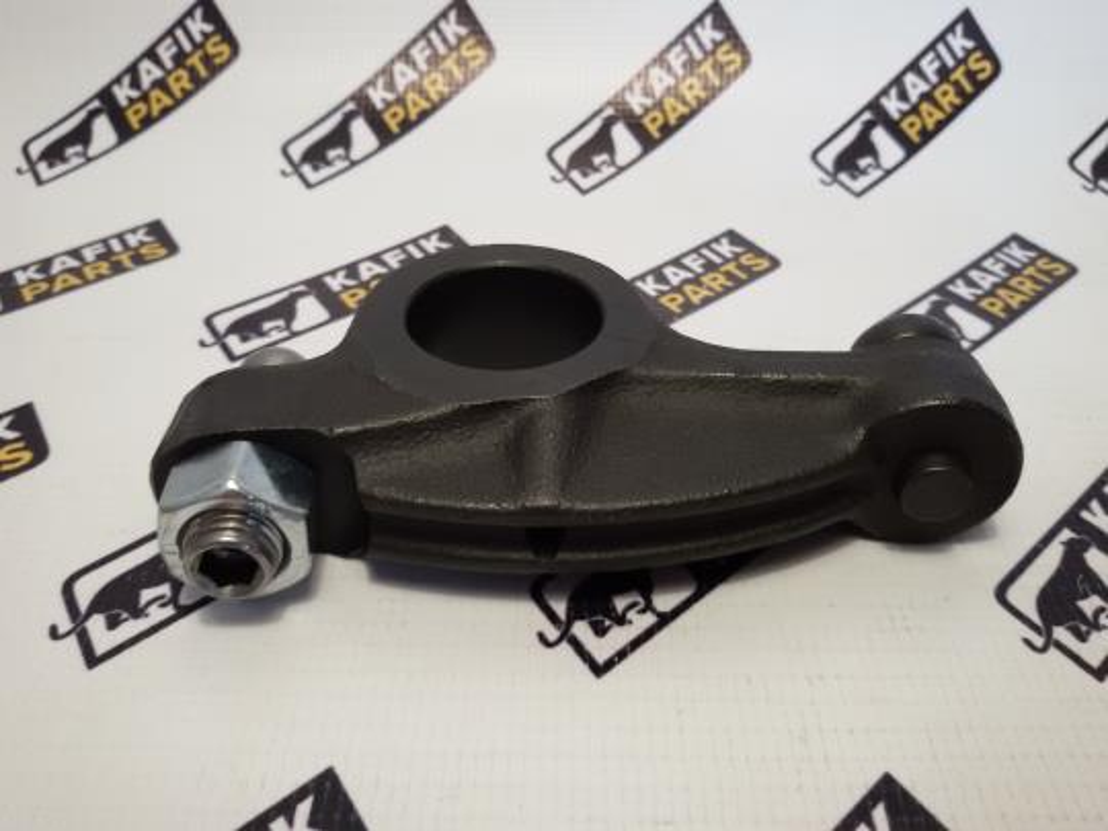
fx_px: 992
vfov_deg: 45.4
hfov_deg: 58.4
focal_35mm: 31
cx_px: 554
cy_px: 416
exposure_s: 1/33
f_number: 2.4
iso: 50
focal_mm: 2.93
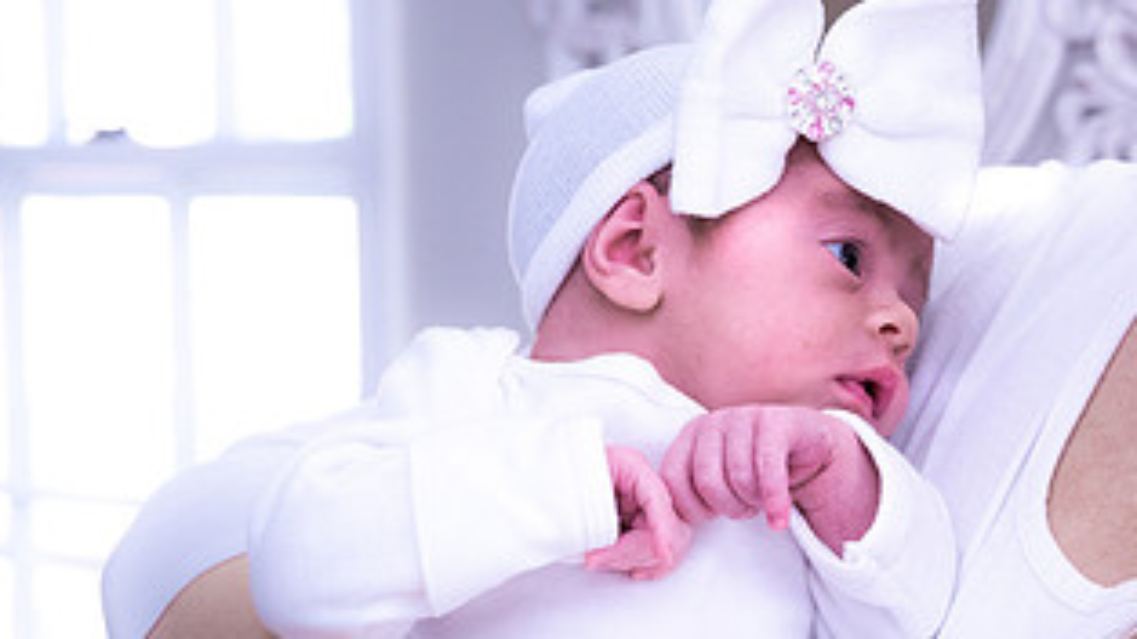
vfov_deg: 11.2
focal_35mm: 108
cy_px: 238
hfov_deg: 19.5
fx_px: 3256
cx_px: 999
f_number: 5.6
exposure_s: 1/125
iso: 1600
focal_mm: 50
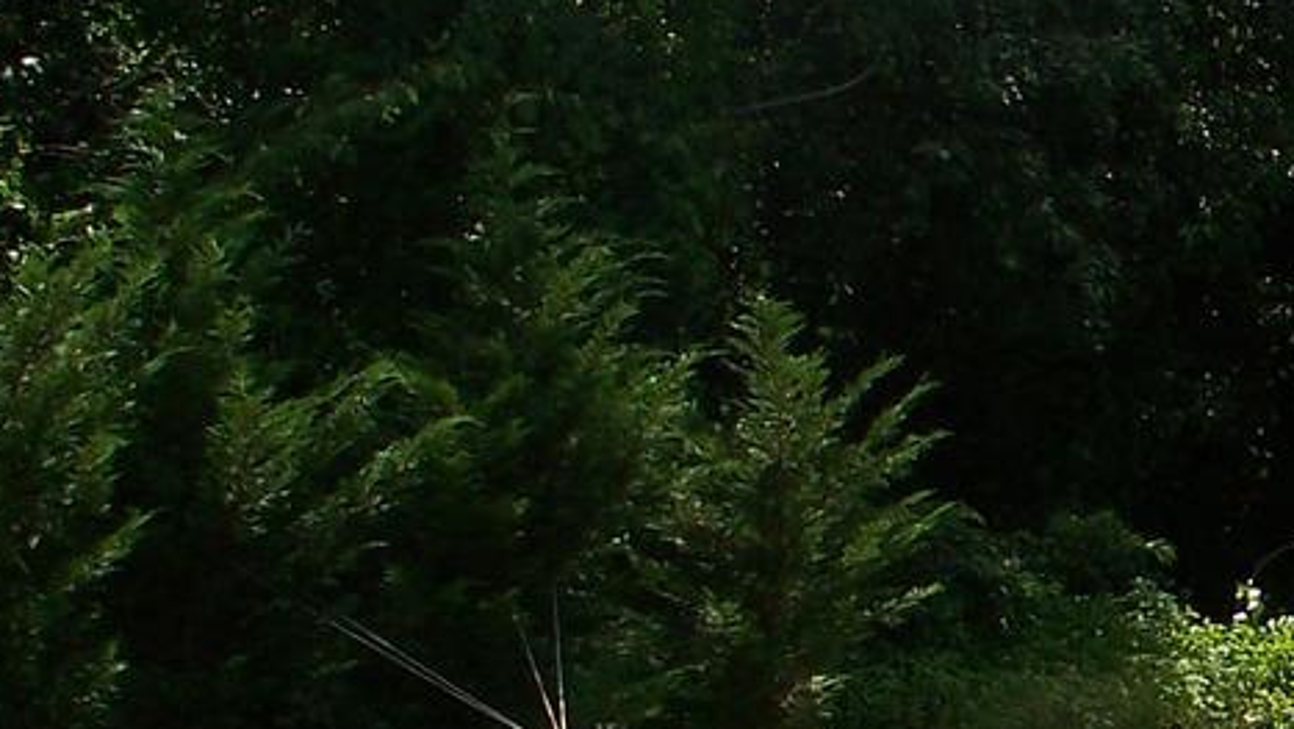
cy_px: 327
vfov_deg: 7.1
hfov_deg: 11.9
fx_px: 5903
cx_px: 1976
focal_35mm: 172
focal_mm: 7.54
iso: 64
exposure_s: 1/320
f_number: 5
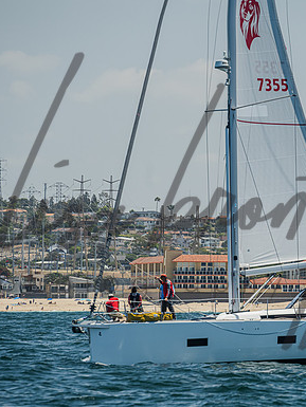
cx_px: 235
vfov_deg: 5.9
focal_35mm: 337
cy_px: 231
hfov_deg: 4.4
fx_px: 3970
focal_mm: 200
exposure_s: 1/800
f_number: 6.3
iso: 320
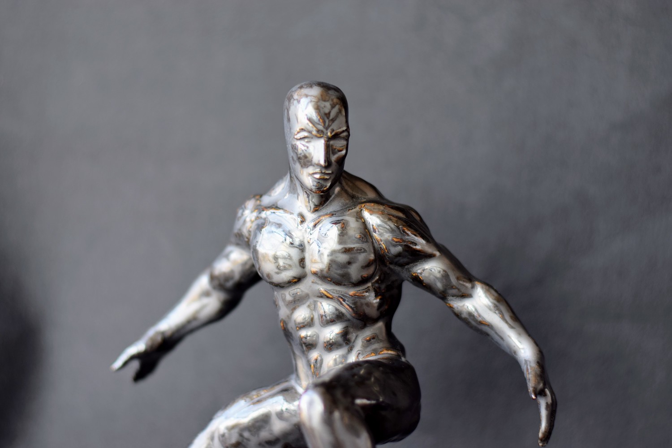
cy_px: 224
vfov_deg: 18.2
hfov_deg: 27.0
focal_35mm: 75
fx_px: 1400
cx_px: 336
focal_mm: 50
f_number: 2.2
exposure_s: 1/100
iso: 100
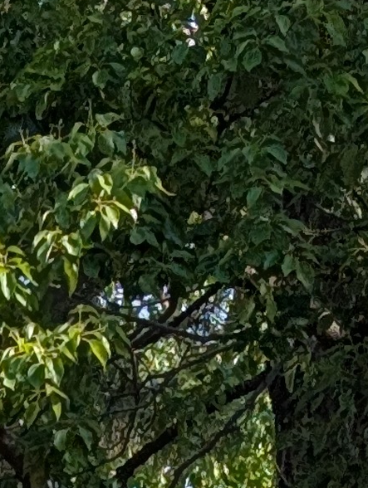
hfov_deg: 4.2
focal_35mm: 340
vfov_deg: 5.4
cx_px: -749
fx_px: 4805
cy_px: 1525
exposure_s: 1/695
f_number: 1.68
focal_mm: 6.9
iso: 21
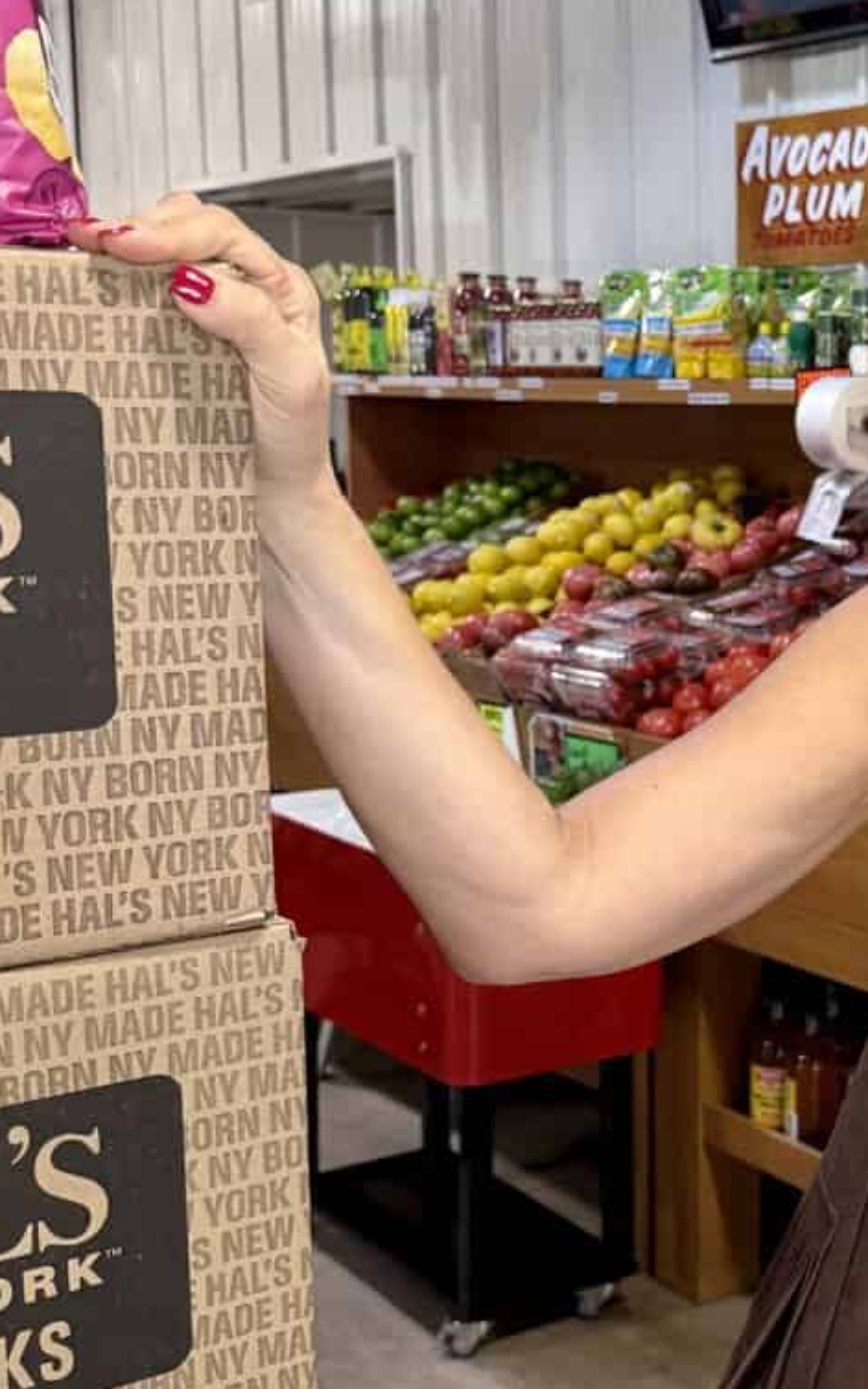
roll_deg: -0.5
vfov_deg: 37.5
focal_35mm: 54
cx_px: 923
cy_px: 776
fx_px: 2045
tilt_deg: -10.7
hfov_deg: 22.8
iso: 160
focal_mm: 6.76
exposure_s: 1/120
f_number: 1.78
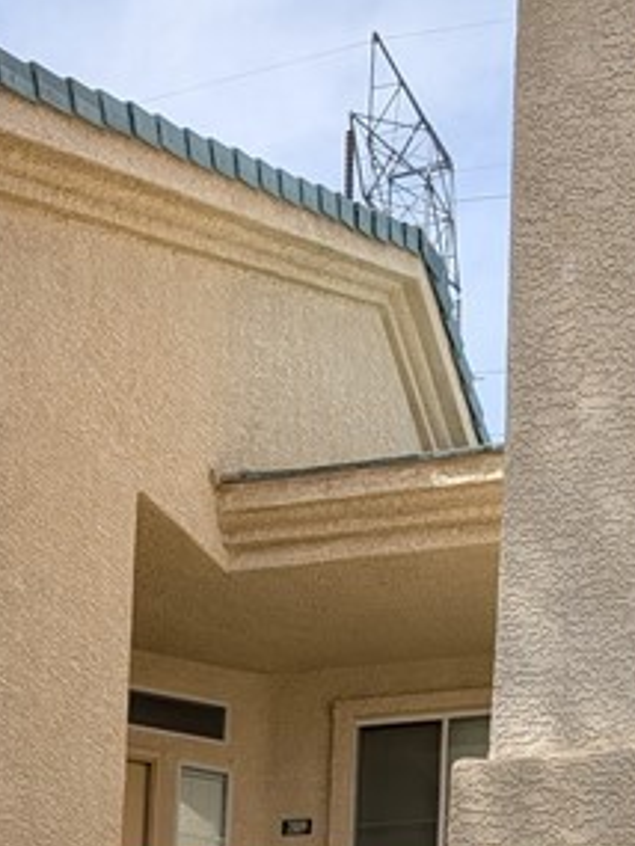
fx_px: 2102
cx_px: 248
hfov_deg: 17.2
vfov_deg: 20.4
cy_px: 1159
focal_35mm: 86
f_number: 1.68
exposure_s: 1/1080
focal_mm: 6.9
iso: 22
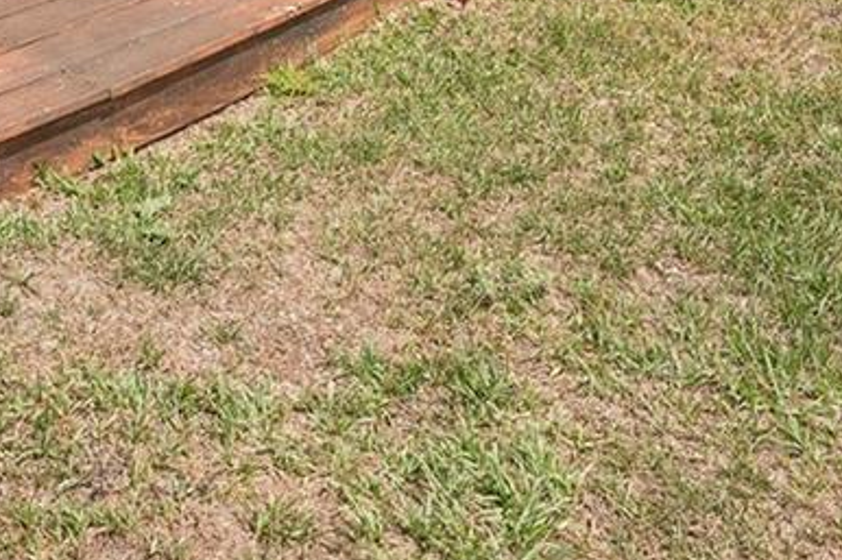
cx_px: -185
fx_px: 1356
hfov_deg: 29.4
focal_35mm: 58
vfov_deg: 17.3
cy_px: -545
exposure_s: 1/640
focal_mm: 14
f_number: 7.1
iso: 320
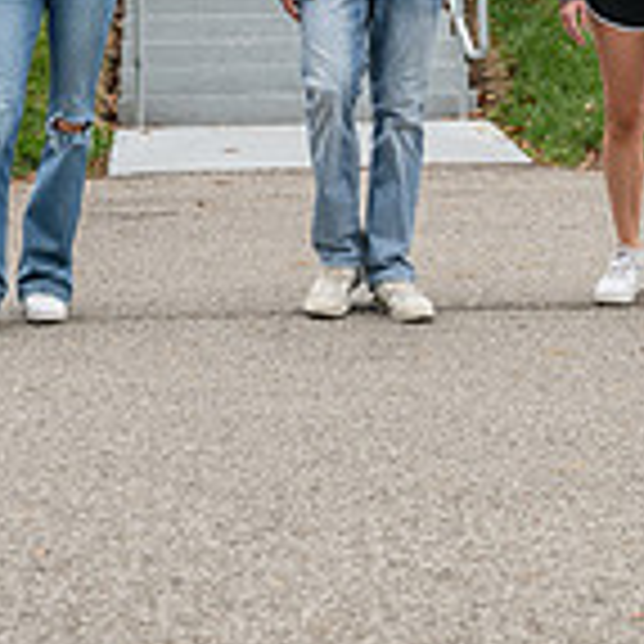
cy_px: -333
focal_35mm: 96
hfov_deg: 18.1
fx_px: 2021
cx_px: 360
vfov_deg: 16.4
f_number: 4
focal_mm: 36
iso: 250
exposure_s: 1/800
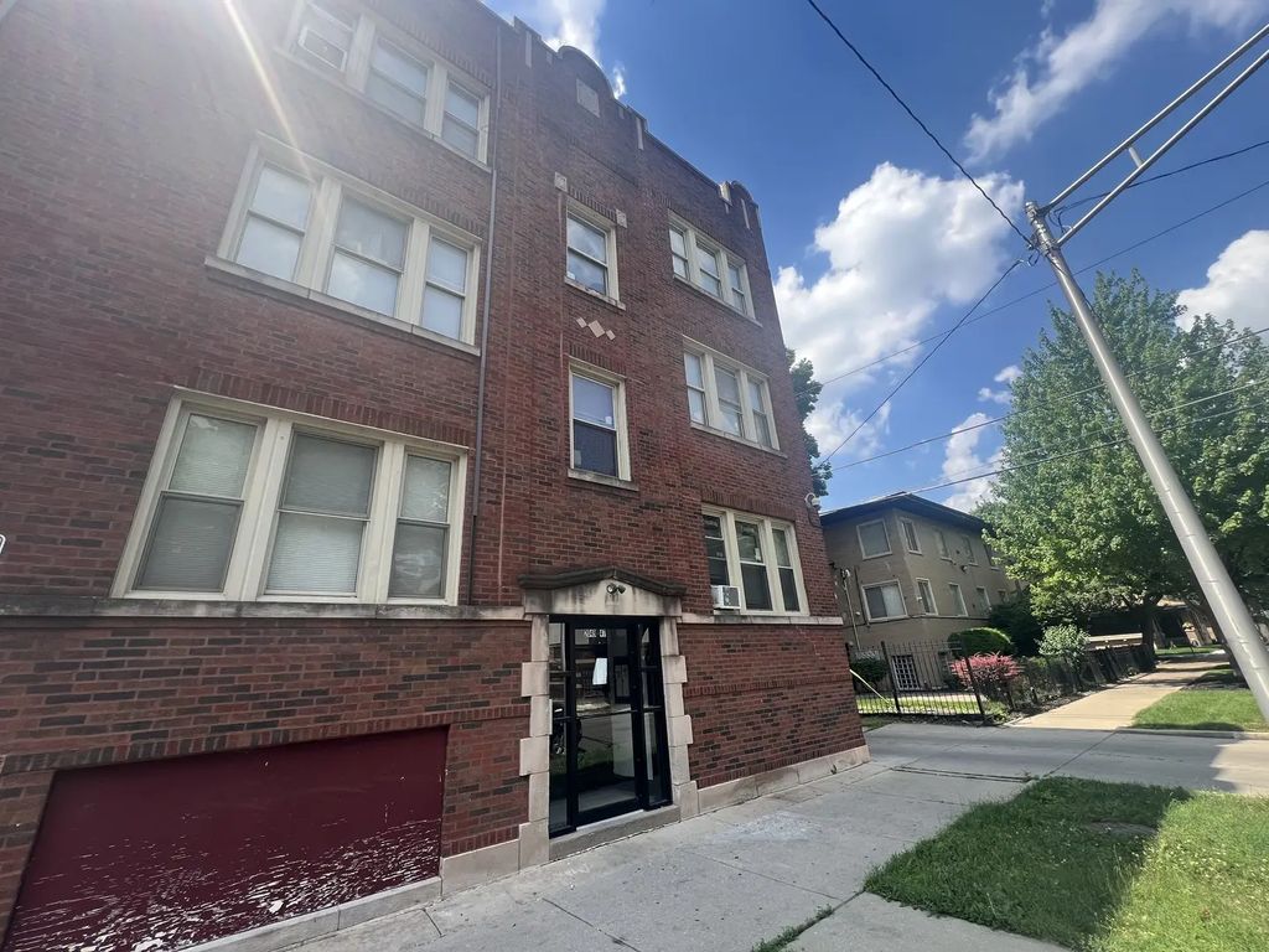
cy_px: 476
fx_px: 477
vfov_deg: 89.9
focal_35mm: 13
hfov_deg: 106.2
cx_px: 634
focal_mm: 1.57
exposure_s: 1/461
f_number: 1.8
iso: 32
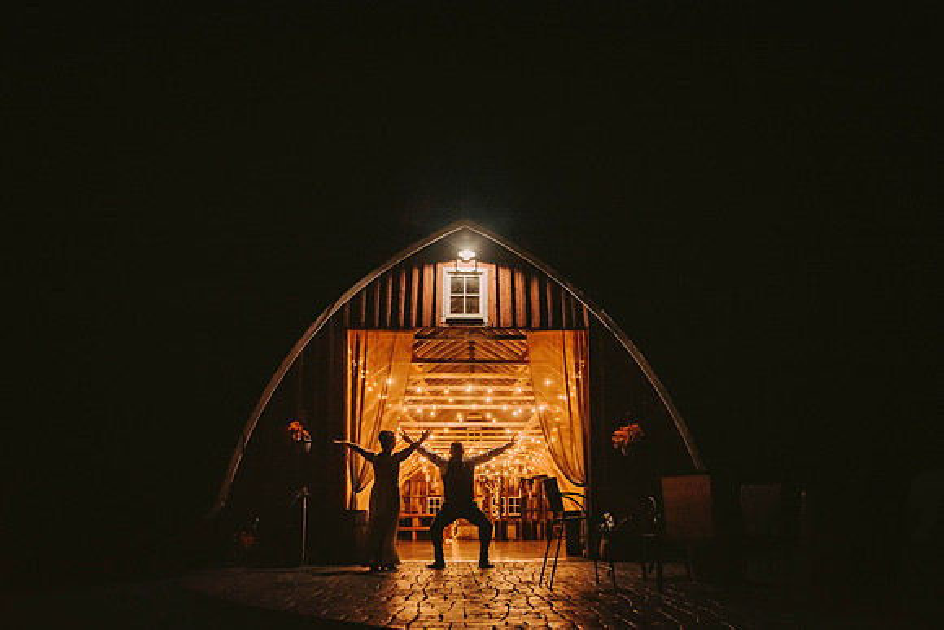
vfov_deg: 46.4
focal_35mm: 28
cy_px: 315
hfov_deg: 65.5
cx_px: 472
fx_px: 734
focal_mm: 28
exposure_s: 1/160
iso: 1250
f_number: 2.8
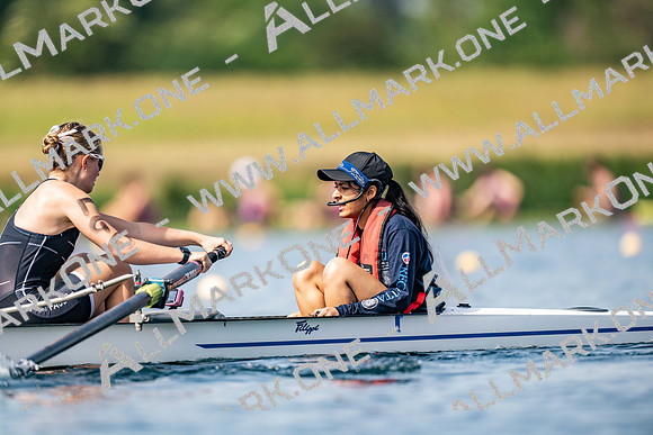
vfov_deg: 2.3
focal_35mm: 600
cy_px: 218
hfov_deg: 3.4
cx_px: 326
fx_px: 10885
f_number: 4
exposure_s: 1/2500
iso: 180
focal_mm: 600
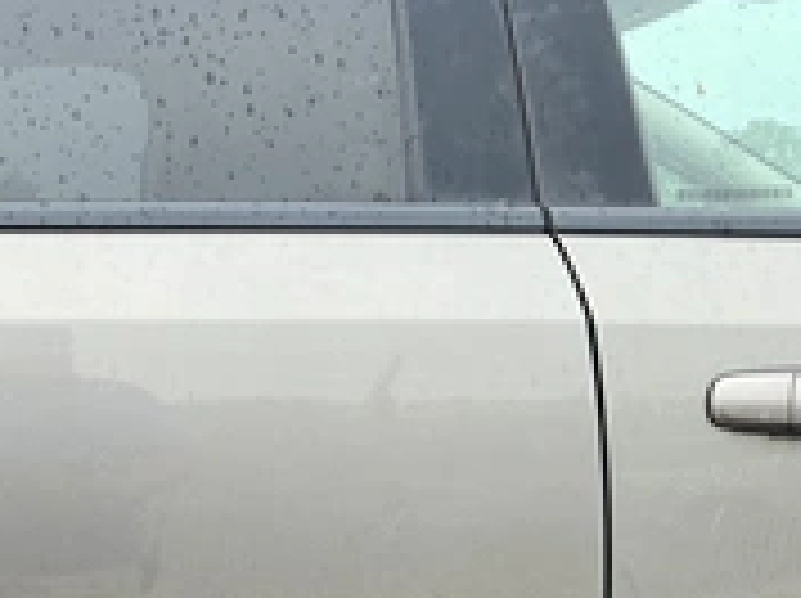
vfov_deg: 21.9
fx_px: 1456
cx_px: -68
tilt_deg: -12.3
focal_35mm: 63
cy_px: 670
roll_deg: +1.1
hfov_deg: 28.2
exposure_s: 1/342
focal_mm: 3
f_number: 1.8
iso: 25
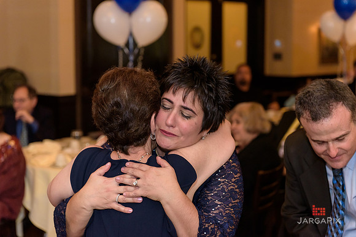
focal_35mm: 70
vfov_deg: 19.5
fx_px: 692
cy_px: 118
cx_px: 178
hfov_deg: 28.8
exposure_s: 1/125
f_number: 3.2
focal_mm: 70
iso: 1600
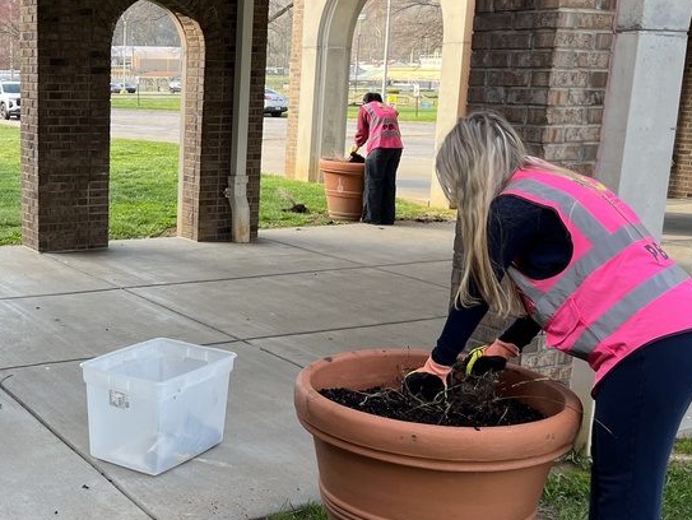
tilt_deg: -10.5
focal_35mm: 49
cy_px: 291
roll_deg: -1.8
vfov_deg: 29.7
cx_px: 116
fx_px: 980
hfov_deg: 37.2
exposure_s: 1/324
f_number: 1.6
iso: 50
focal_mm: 5.1
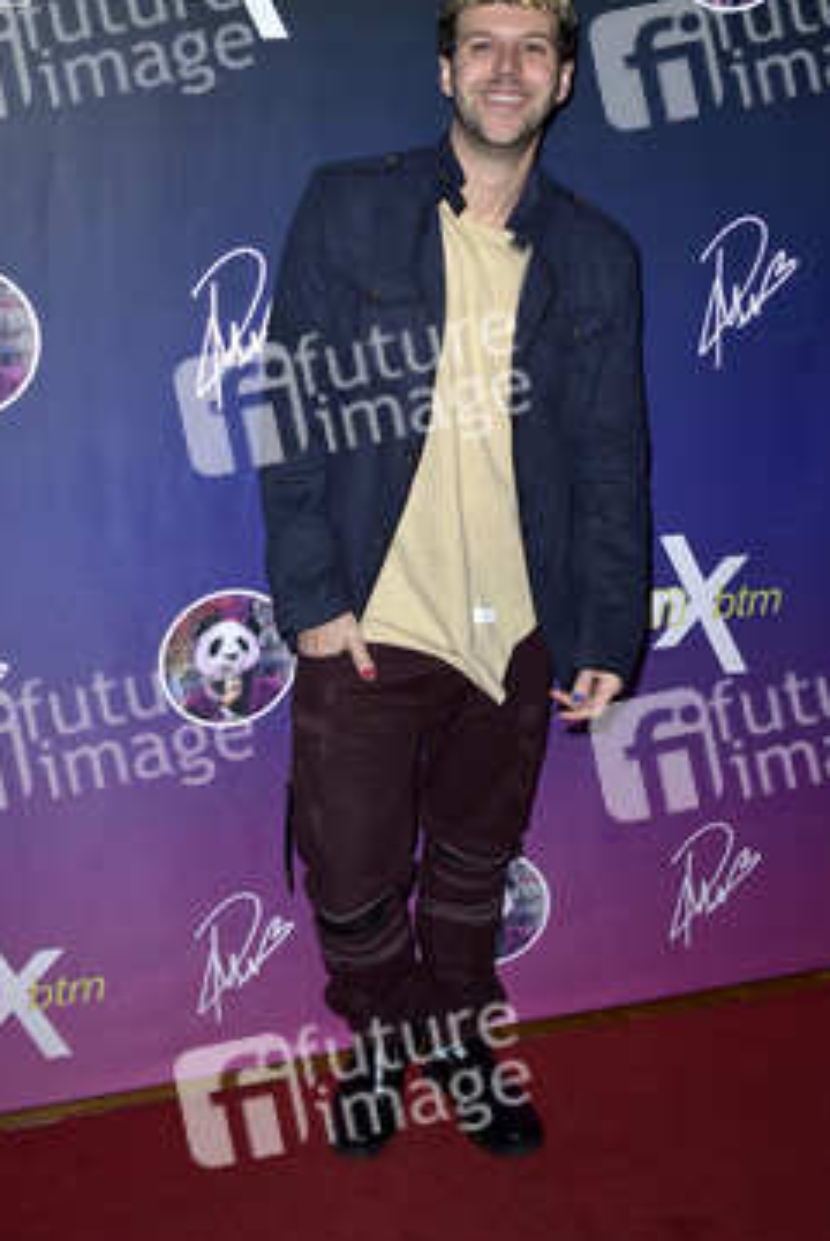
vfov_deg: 49.5
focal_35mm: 39
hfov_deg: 34.2
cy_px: 567
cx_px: 455
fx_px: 1346
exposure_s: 1/250
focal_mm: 35
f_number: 6.3
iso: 320
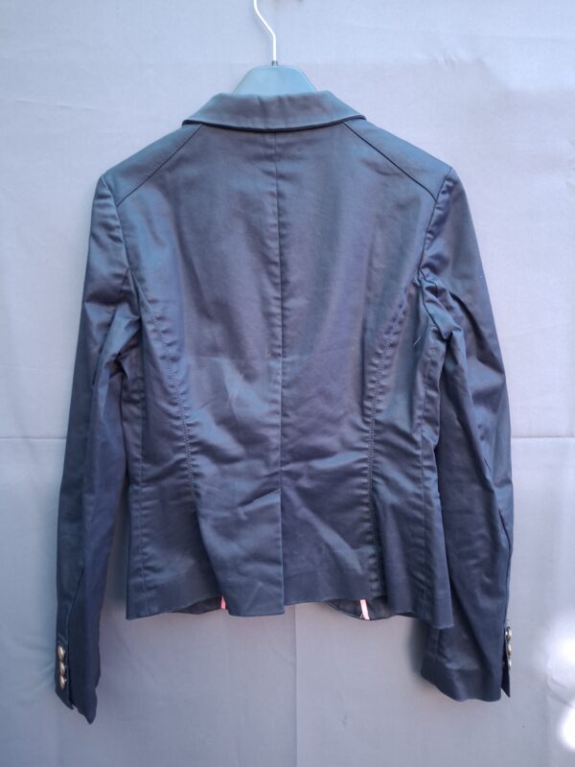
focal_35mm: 23
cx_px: 288
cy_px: 384
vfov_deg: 73.9
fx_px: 509
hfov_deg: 58.9
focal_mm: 5.54
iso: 200
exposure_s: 1/50
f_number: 1.8
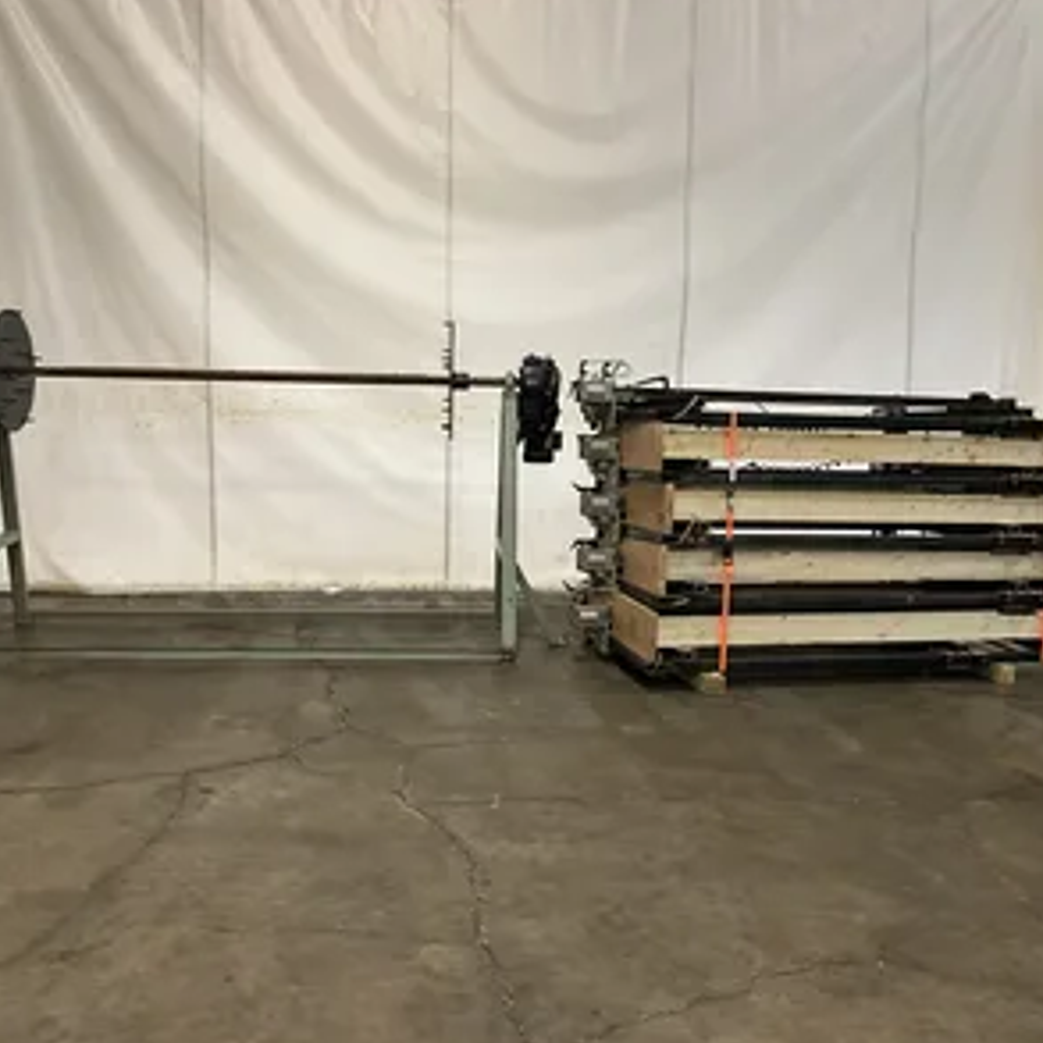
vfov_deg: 47.2
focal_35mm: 35
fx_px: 1193
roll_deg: -1.4
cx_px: 534
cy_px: 516
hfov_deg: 47.2
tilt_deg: -7.1
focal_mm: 3
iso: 200
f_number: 1.8
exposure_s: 1/60
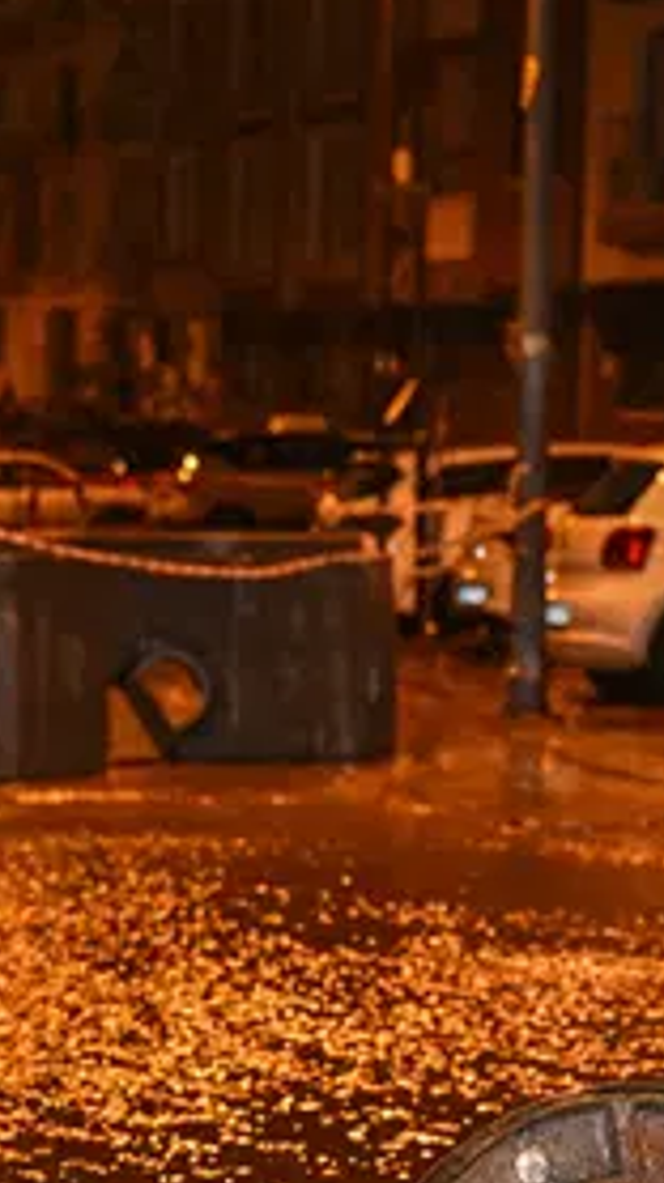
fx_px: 3951
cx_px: 460
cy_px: 962
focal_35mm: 126
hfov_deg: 9.6
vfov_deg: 16.9
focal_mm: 38
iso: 2000
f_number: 2.8
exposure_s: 1/40
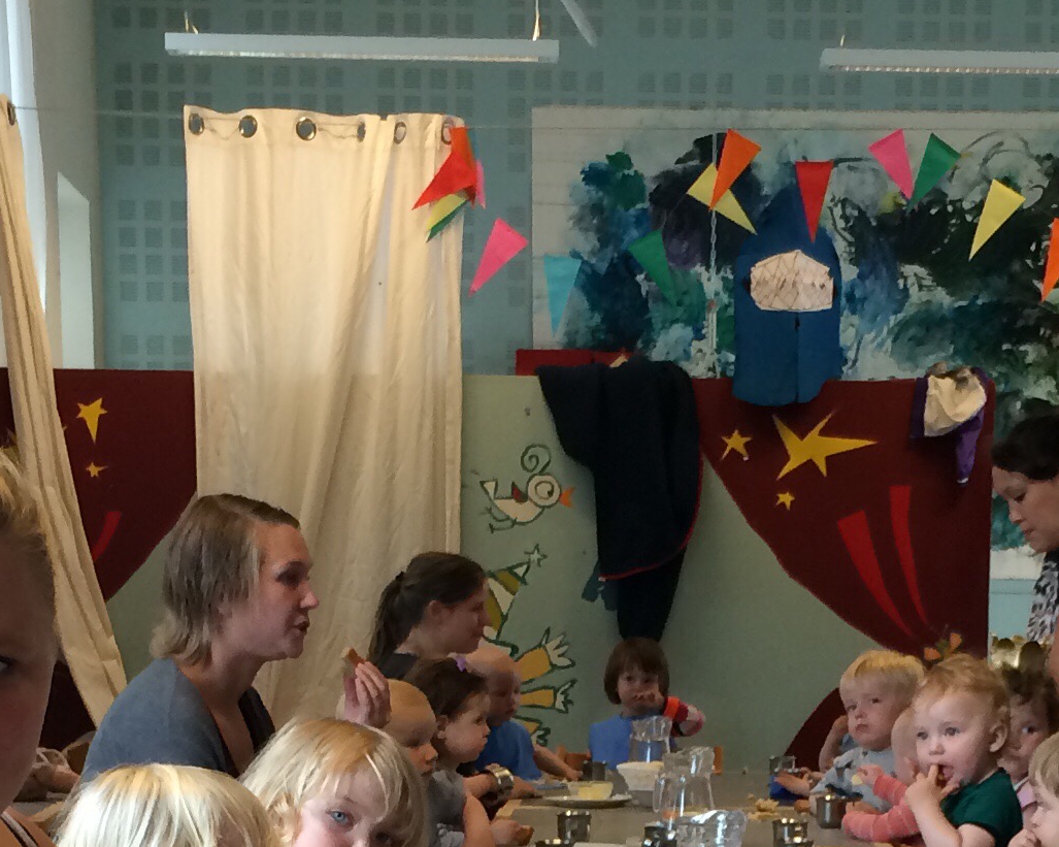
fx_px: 2820
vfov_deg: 16.2
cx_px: 638
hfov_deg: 21.2
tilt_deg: -10.9
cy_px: 1106
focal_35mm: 90
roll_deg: -0.8
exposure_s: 1/30
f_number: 2.2
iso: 40
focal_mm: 4.15
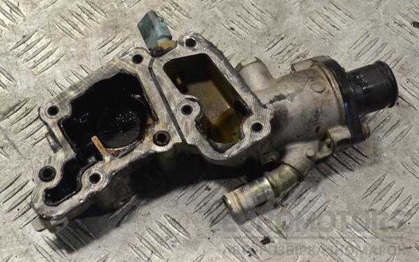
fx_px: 965
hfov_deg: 24.5
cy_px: 128
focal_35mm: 85
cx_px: 209
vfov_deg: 15.4
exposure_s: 1/250
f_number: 8
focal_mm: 55
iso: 3200
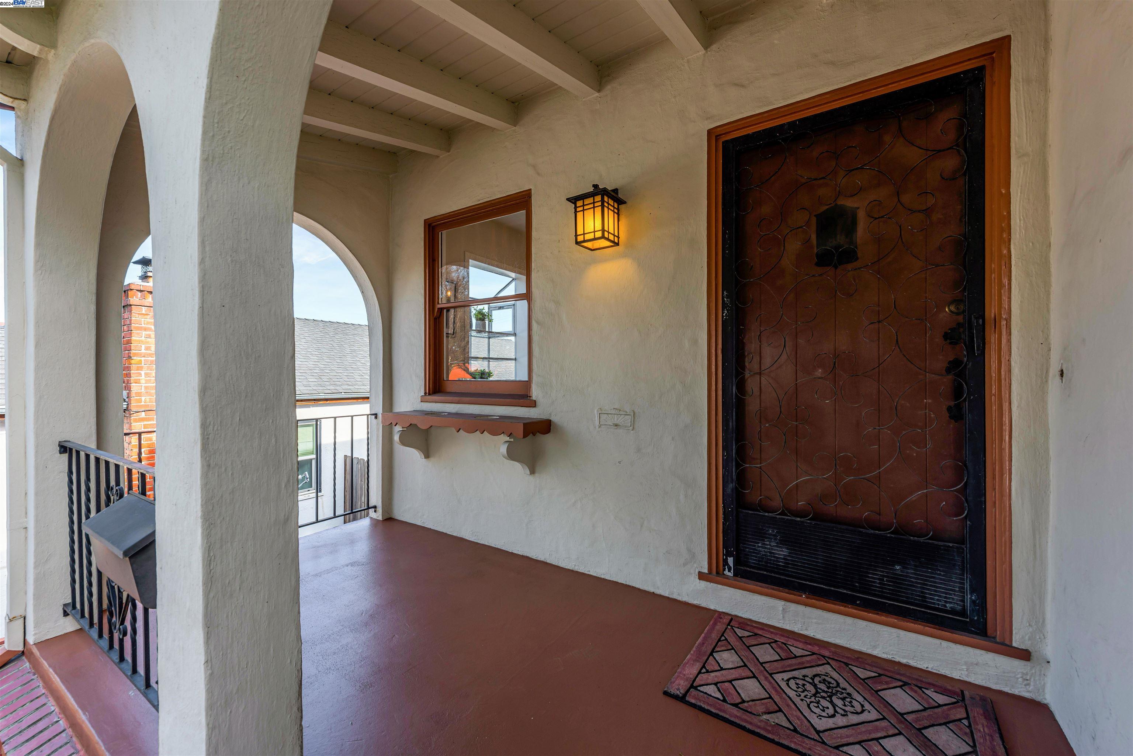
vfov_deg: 81.2
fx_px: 441
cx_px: 566
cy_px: 378
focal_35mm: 14
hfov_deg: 104.2
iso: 100
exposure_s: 1/40
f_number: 8
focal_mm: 14
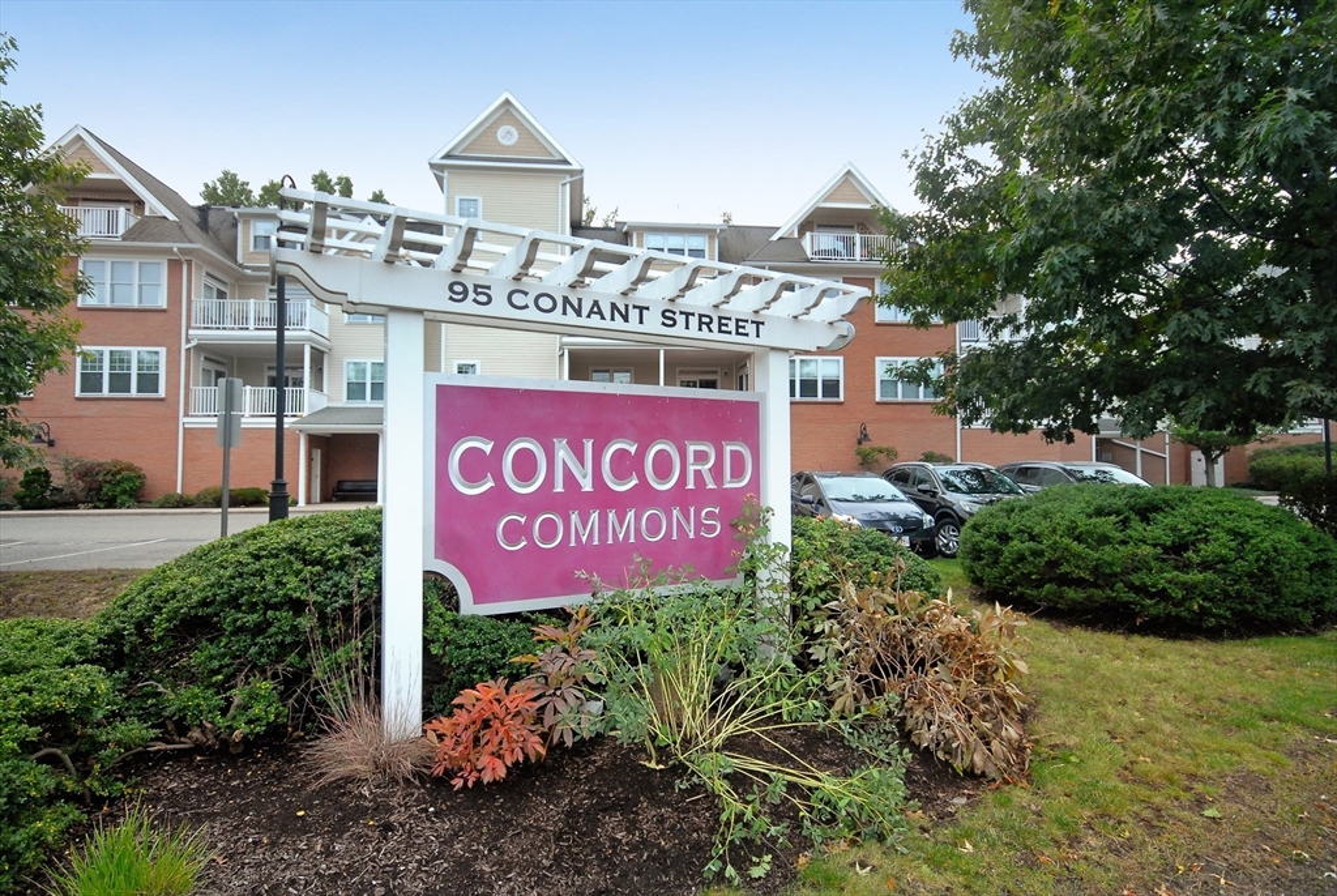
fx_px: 669
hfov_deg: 89.9
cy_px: 448
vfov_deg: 67.6
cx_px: 668
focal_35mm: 18
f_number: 8
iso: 400
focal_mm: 12
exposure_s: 1/125
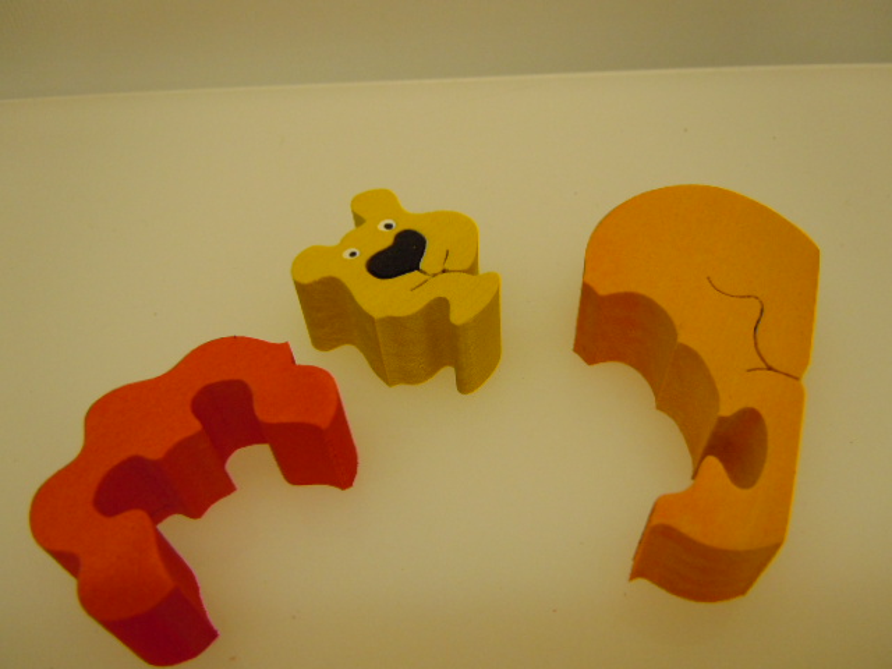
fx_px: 773
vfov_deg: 46.8
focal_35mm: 30
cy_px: 334
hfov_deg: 60.0
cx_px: 446
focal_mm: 5.4
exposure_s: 1/125
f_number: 3.5
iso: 400
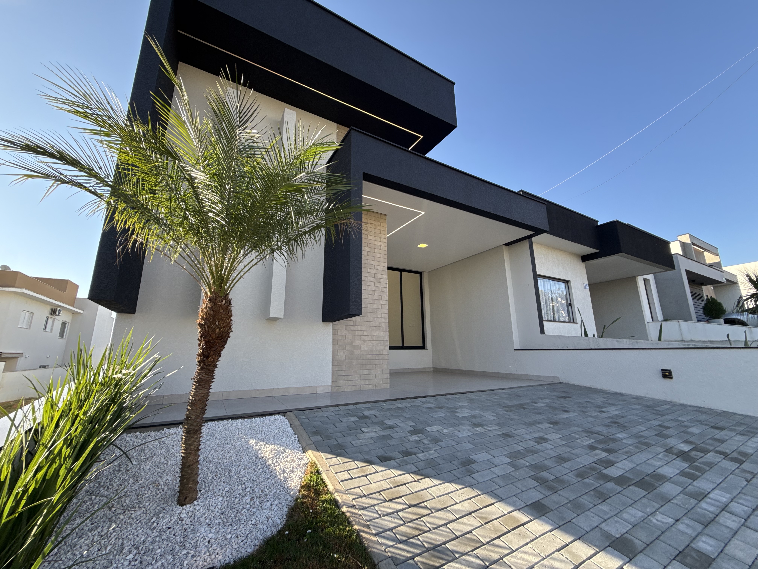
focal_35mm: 14
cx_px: 379
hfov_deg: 102.1
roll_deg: +0.8
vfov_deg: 85.7
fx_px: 307
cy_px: 284
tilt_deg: +13.3
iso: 50
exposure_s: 1/323
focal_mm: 2.22
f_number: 2.2
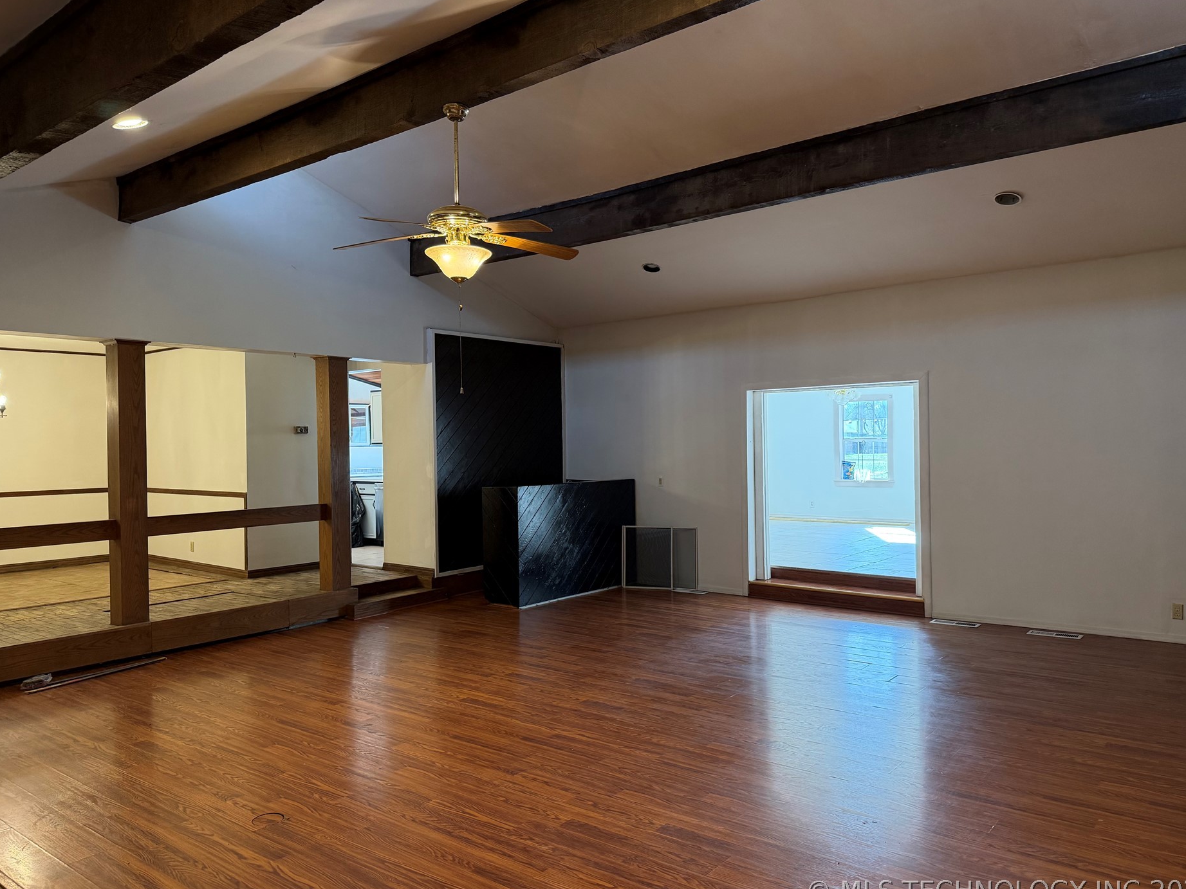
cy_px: 449
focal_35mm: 25
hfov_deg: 69.4
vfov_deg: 54.9
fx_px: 856
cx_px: 605
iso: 250
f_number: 1.78
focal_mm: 6.76
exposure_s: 1/120
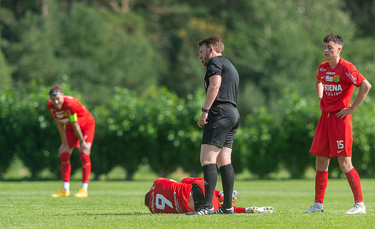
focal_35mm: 493
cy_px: 133
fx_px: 5006
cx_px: 207
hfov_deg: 4.3
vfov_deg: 2.6
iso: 450
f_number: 4
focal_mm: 420
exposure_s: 1/1250
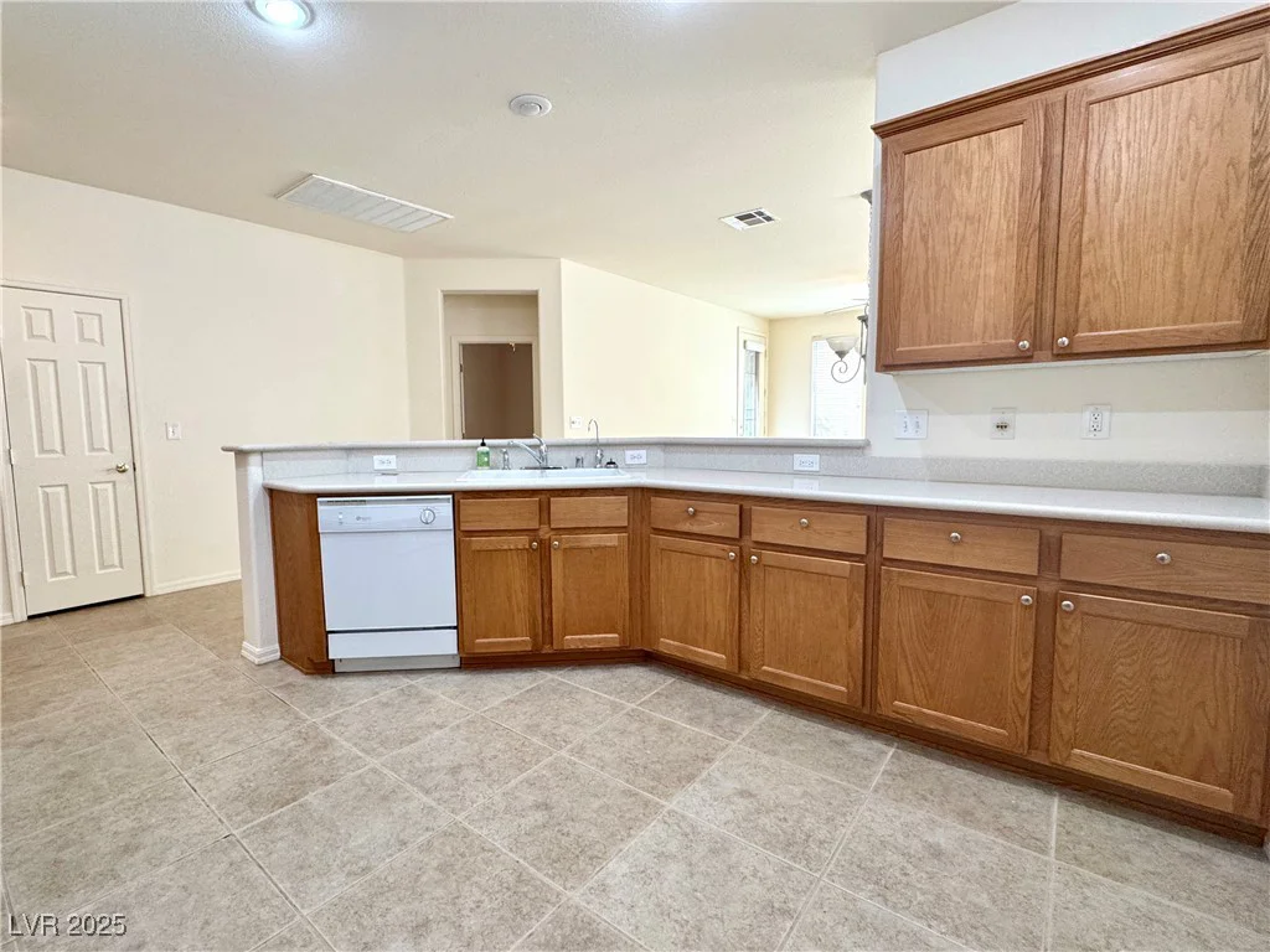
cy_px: 476
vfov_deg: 85.7
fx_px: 514
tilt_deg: -9.9
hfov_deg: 102.1
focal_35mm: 14
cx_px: 635
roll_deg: +0.6
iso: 160
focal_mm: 2.22
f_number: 2.2
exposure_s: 1/120
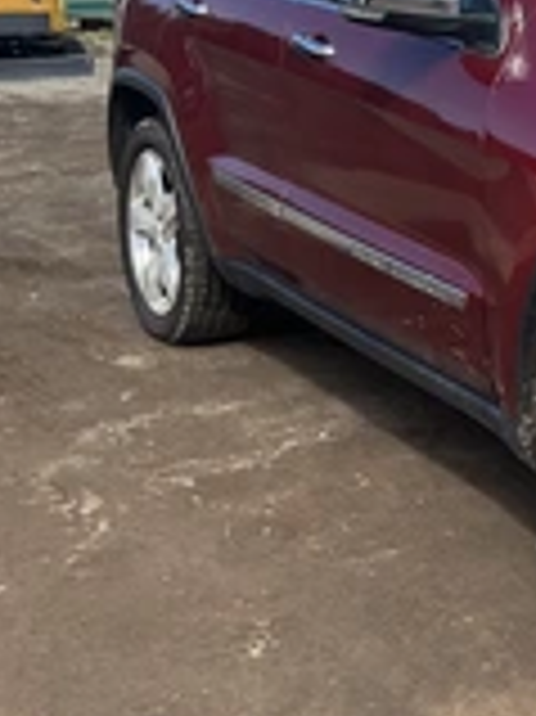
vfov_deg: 26.5
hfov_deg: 18.1
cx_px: 788
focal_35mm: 73
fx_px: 1509
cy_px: 230
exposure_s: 1/1490
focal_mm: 3
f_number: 1.8
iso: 25
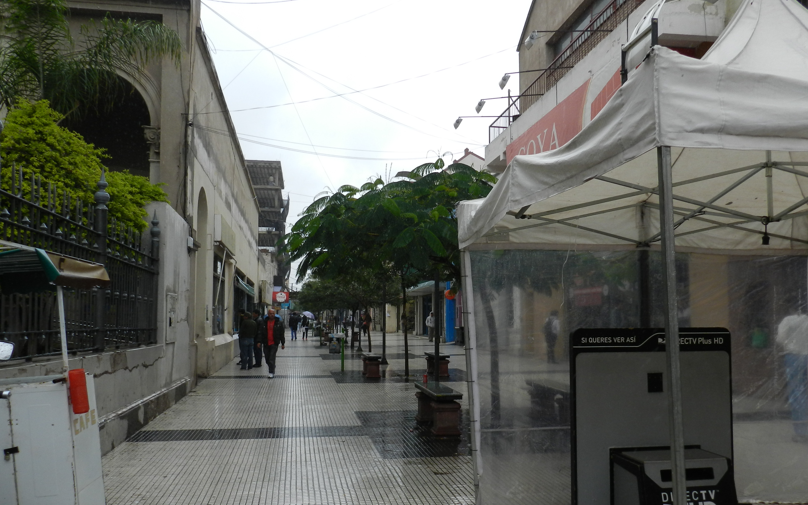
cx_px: 406
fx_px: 661
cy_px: 286
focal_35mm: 30
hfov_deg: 62.9
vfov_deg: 41.7
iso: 160
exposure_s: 1/800
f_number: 3.6
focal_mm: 5
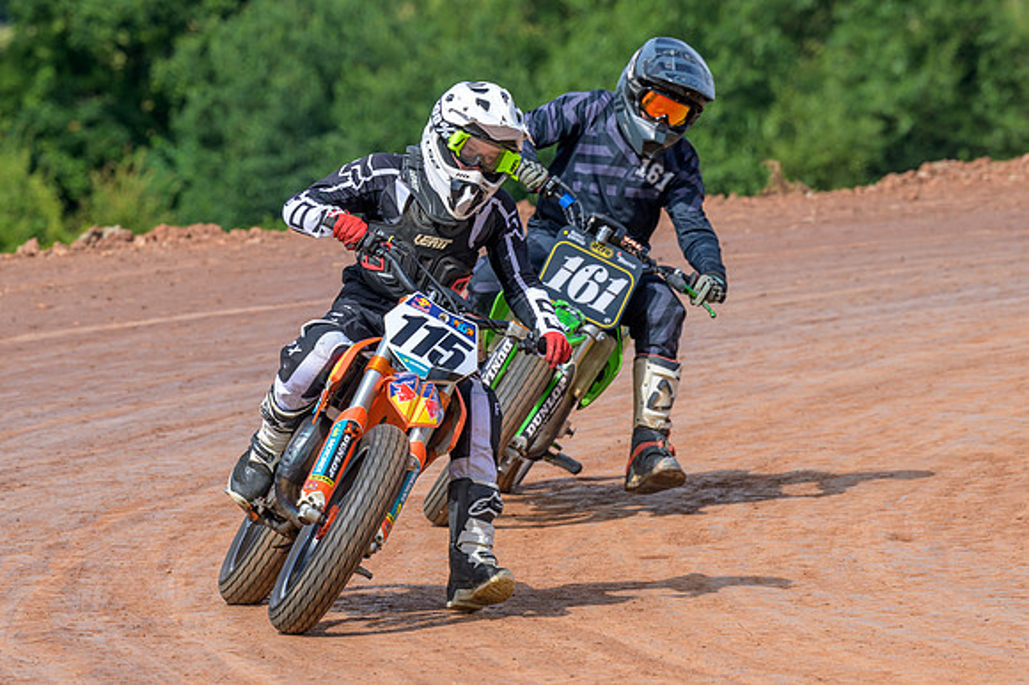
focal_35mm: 335
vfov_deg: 4.1
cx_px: 513
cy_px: 362
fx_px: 9580
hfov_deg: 6.1
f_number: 5
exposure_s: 1/400
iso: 90
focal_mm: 170
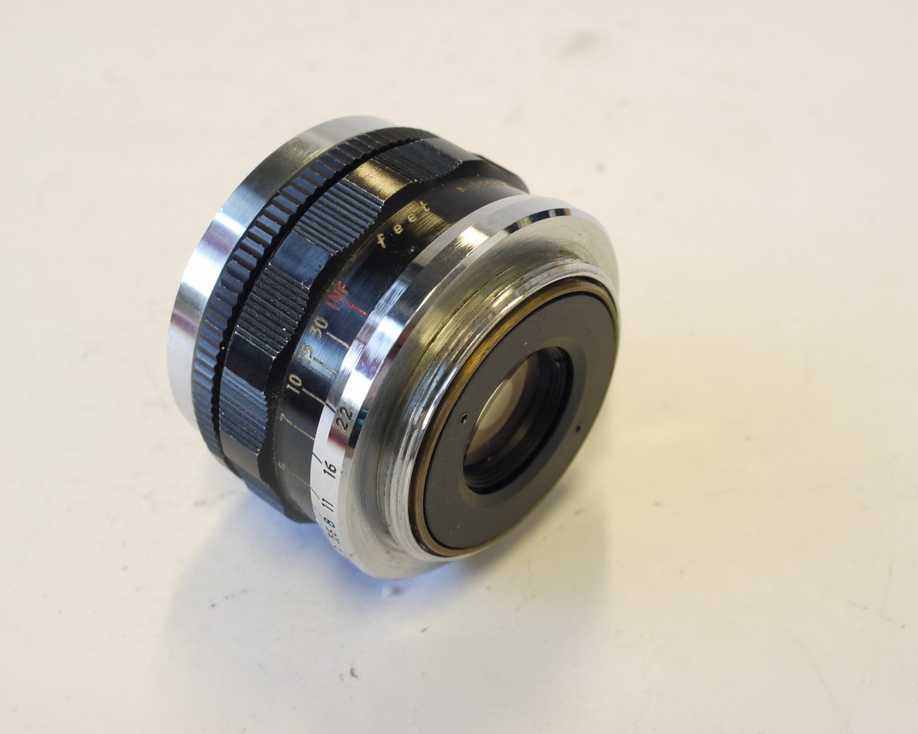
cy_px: 365
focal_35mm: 63
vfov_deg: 24.2
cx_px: 434
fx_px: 1711
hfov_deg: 30.0
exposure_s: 1/25
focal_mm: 30
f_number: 8
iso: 400
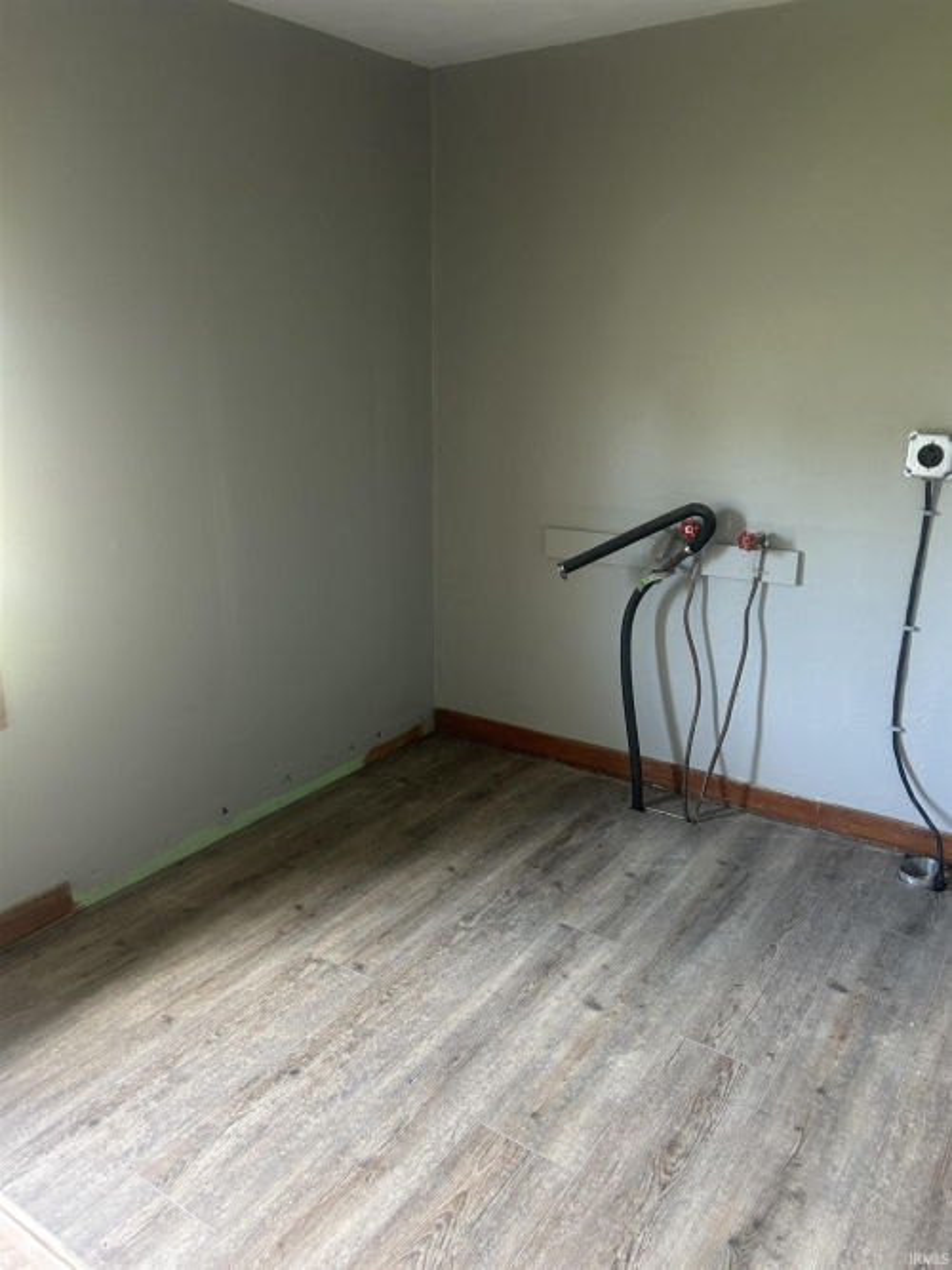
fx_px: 954
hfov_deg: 53.0
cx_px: 476
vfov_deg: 67.3
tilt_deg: -17.7
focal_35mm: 26
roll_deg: -0.5
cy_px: 635
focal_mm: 5.7
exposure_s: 1/60
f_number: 1.5
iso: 160
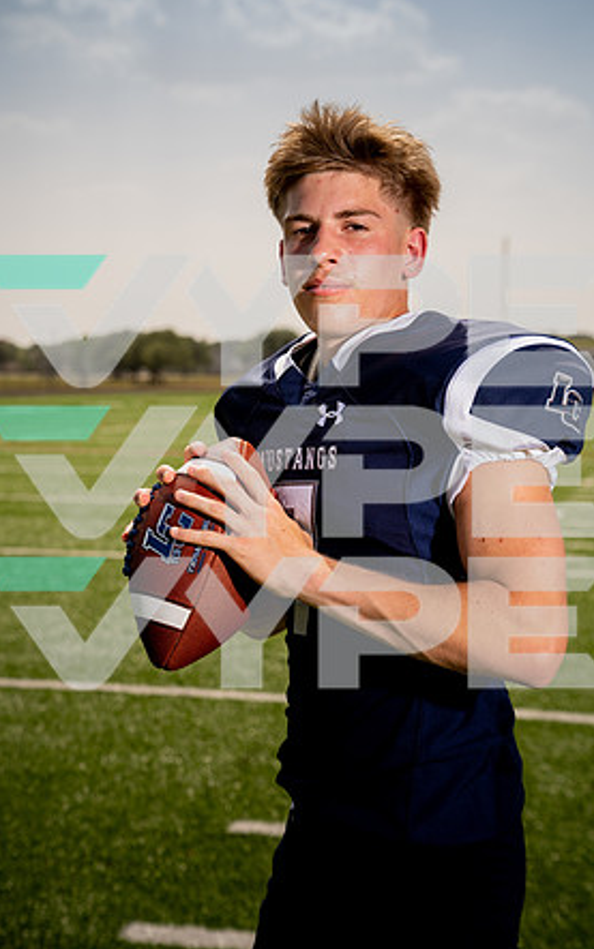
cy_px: 473
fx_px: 1502
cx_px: 298
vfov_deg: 35.1
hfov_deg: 22.4
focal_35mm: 58
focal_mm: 56
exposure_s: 1/800
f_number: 4.5
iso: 100
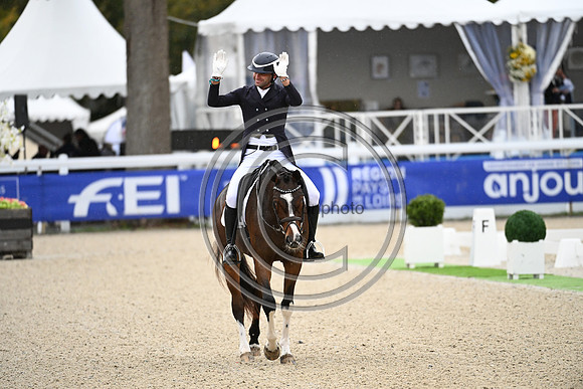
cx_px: 292
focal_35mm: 360
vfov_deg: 3.8
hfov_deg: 5.7
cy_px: 194
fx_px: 5831
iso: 2500
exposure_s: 1/1250
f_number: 4.5
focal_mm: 360
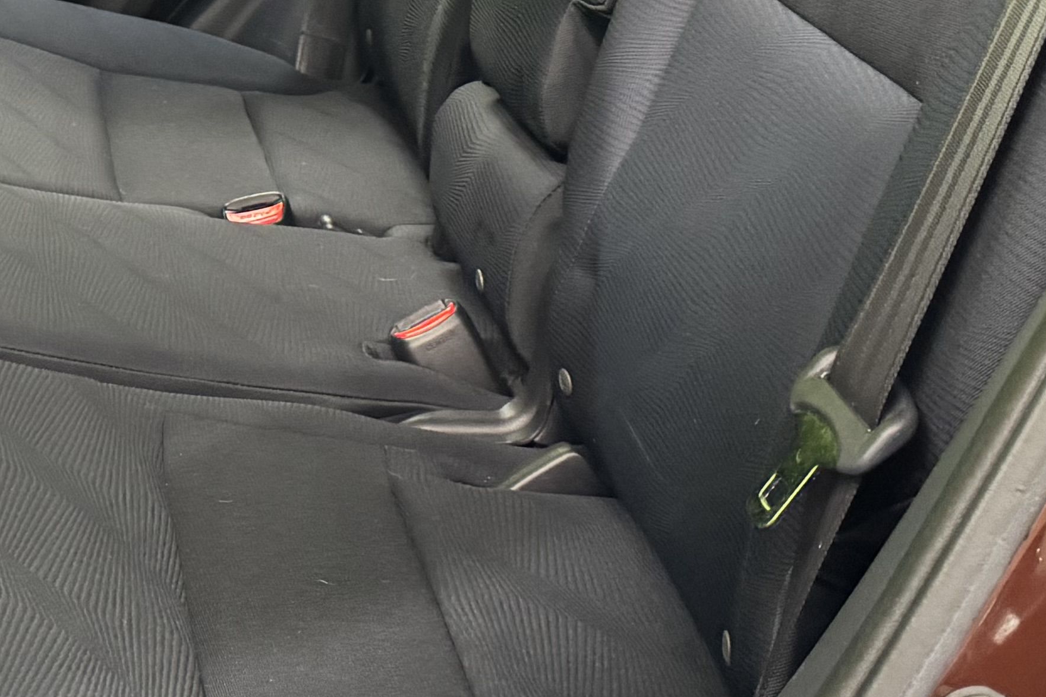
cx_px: 99
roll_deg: +0.1
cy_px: 46
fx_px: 2353
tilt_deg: -12.8
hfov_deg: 24.3
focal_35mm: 81
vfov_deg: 16.6
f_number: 1.78
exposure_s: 1/33
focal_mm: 6.76
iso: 640
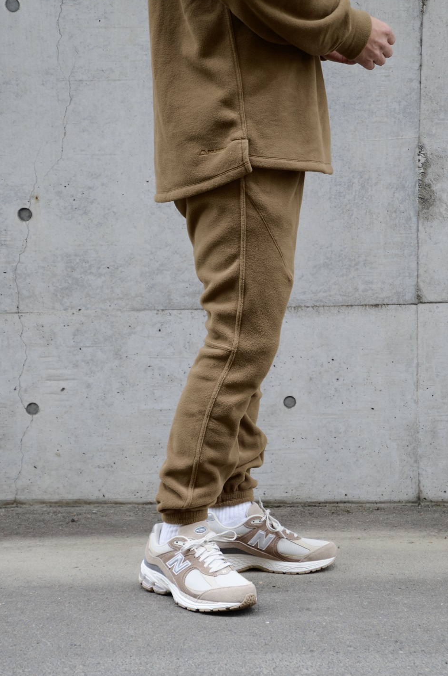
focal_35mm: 80
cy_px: 354
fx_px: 1500
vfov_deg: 25.4
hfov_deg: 17.0
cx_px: 230
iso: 200
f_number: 4.8
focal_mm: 50
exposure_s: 1/100
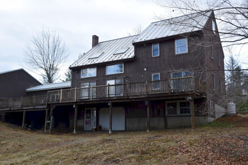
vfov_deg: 34.2
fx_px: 269
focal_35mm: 39
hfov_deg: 49.6
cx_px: 124
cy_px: 82
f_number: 8
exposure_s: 1/250
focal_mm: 26
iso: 360
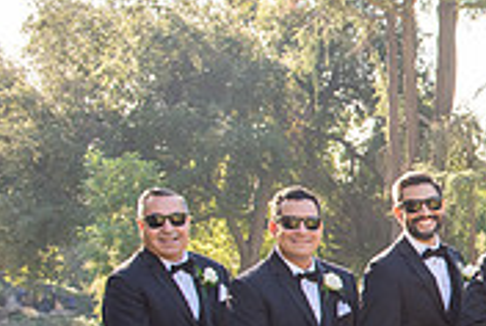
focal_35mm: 102
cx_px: 776
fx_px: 1379
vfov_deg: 13.3
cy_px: 314
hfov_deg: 17.5
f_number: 5.6
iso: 200
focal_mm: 31
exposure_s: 1/250
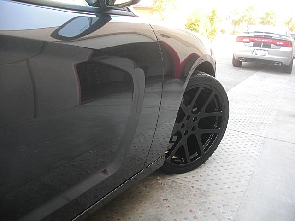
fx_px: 307
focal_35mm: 36
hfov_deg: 51.4
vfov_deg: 39.7
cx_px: 148
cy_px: 110
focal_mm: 6.3
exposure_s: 1/100
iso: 100
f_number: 2.8
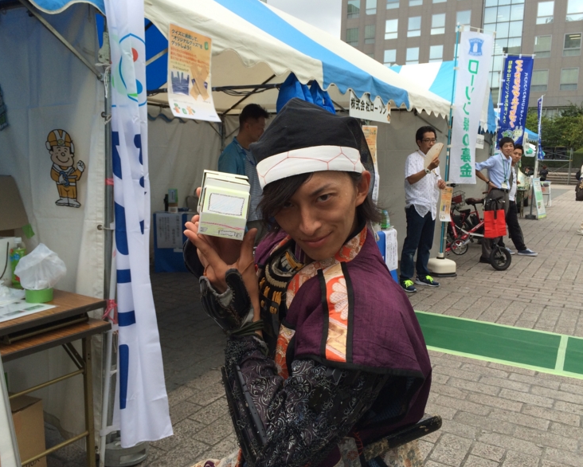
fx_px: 552
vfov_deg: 45.8
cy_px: 233
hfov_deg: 55.7
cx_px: 292
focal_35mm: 32
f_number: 2.2
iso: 32
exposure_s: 1/461
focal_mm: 4.12
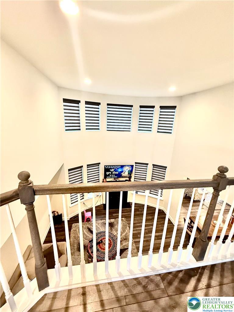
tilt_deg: -15.4
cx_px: 117
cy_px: 156
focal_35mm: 14
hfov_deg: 85.7
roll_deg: -2.4
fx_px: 126
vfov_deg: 102.1
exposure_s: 1/60
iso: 640
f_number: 2.2
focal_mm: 2.22
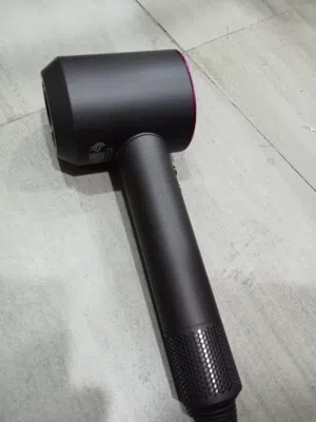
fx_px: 329
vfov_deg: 65.3
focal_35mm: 27
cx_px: 158
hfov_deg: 51.4
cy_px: 211
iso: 1192
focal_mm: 2.79
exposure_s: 1/25
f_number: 2
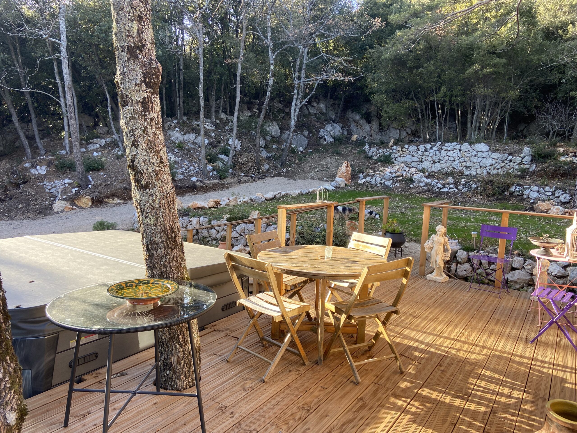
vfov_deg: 53.1
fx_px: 433
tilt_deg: -5.9
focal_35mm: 26
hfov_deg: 67.3
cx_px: 288
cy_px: 216
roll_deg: -3.0
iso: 32
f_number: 1.8
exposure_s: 1/165
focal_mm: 4.25
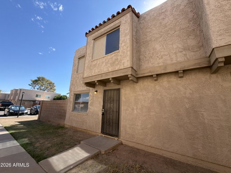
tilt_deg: +12.6
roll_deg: -2.6
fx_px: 93
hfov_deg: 102.1
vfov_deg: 85.7
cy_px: 86
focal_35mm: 14
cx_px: 116
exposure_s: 1/502
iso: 40
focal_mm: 2.22
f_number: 2.2
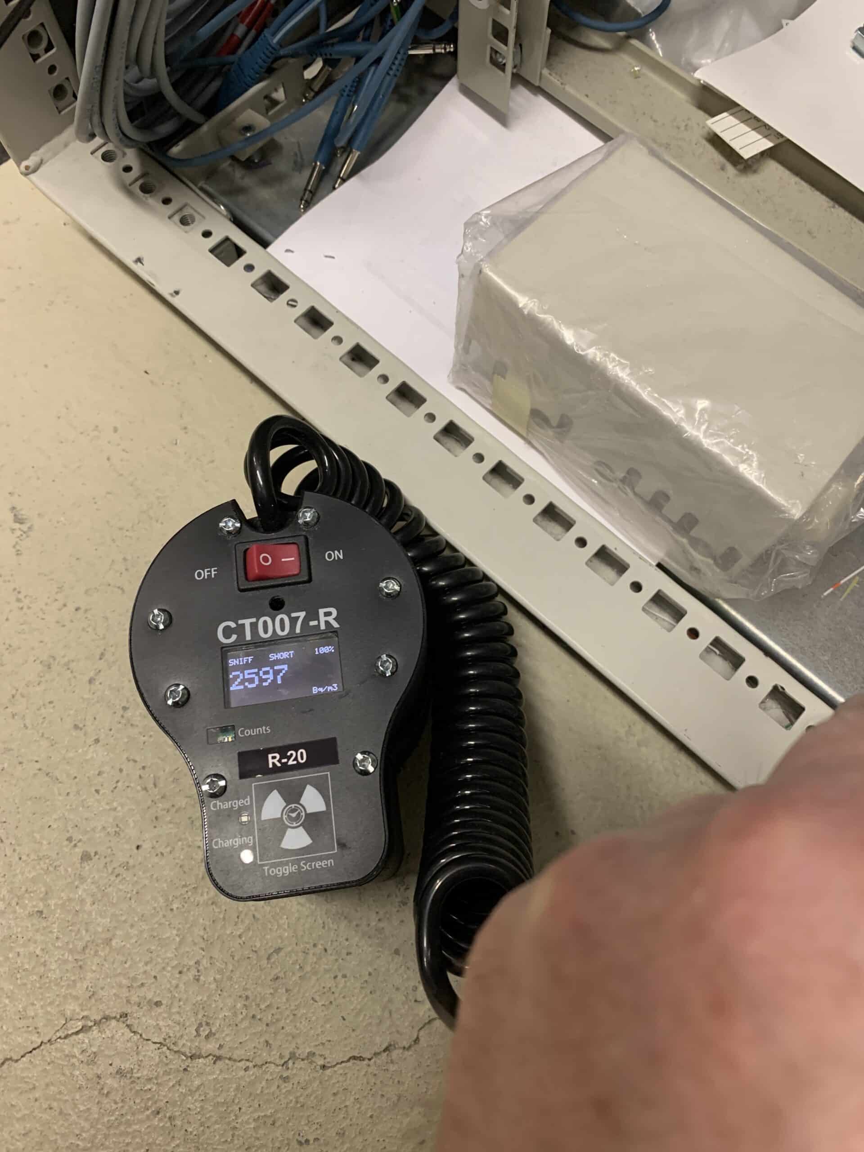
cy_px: 576
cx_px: 432
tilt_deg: -69.6
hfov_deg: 53.1
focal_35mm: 26
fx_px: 865
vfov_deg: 67.3
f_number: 1.8
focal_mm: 4.25
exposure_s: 1/50
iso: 160
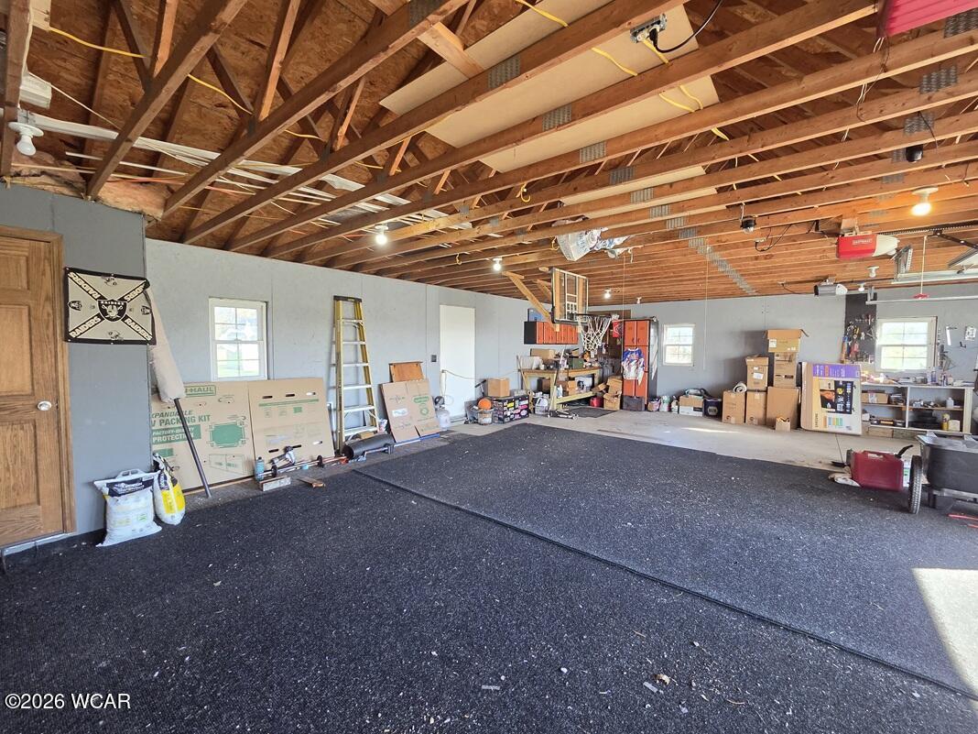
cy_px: 367
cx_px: 489
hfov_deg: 106.2
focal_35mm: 13
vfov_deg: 89.9
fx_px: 367
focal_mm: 2.2
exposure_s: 1/120
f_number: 2.2
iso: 250
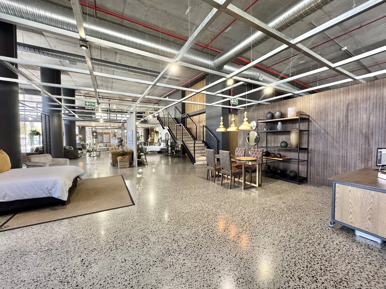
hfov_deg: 102.1
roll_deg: +0.2
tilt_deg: -3.5
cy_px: 144
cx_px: 193
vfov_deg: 85.7
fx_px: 156
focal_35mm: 14
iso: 250
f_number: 2.2
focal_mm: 2.22
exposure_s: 1/50
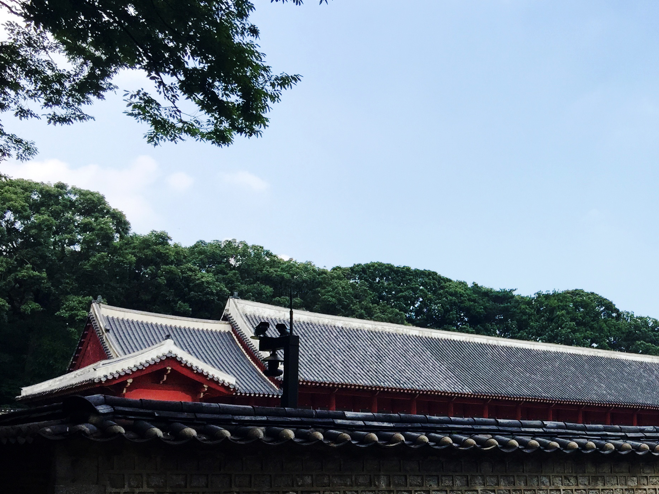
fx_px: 971
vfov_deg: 27.8
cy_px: 417
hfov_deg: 35.6
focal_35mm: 51
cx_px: 571
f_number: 2.2
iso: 32
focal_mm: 4.15
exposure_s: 1/842
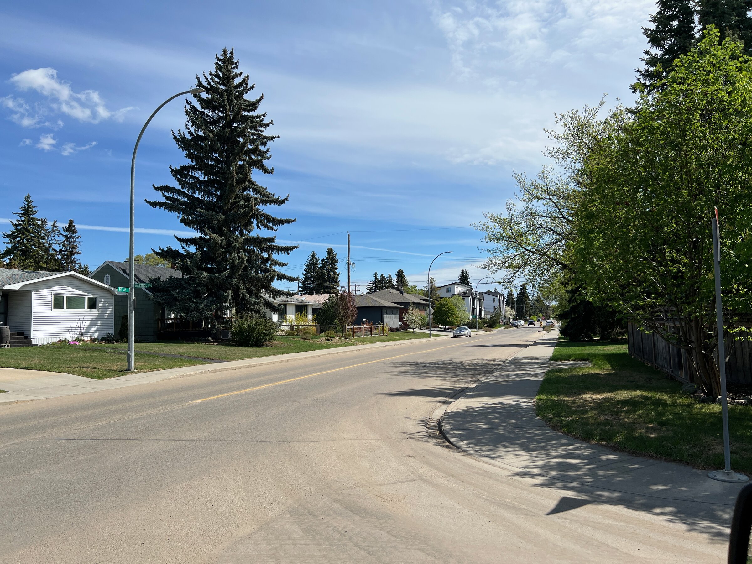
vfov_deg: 53.1
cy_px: 282
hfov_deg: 67.3
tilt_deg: +2.4
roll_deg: +0.9
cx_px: 376
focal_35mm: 26
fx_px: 565
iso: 50
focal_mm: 5.7
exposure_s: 1/6579
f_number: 1.5
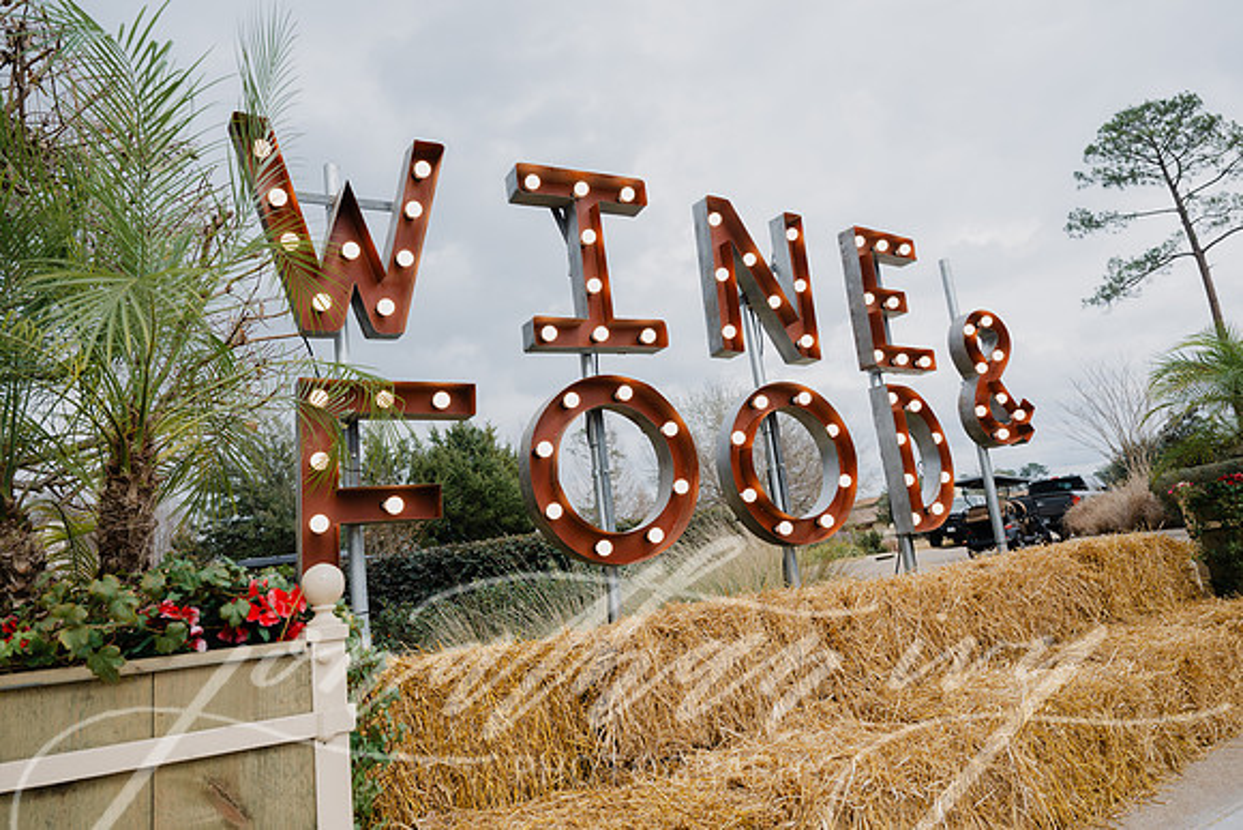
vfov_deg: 53.2
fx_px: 829
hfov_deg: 73.7
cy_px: 415
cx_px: 622
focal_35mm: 24
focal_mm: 24
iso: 90
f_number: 5.6
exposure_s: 1/320
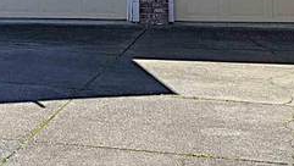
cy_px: -164
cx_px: -109
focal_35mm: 133
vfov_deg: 8.7
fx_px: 1038
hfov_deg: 15.2
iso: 25
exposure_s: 1/1286
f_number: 1.8
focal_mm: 5.54
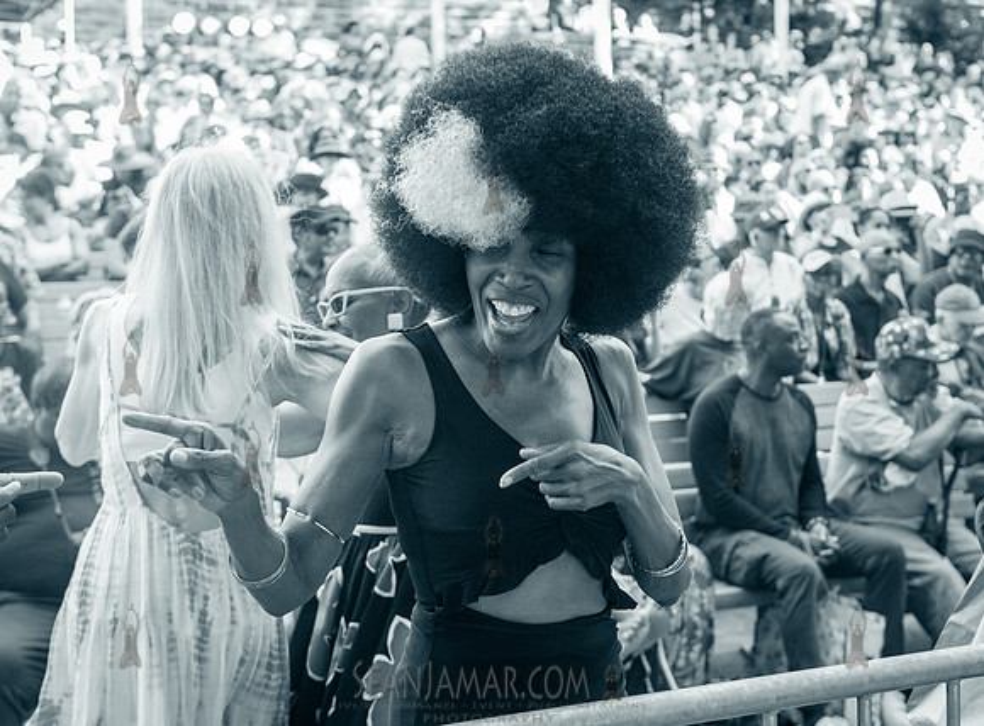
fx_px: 1668
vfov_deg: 24.6
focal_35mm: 59
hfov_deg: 32.9
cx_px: 522
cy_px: 364
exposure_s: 1/400
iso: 3200
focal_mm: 52
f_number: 4
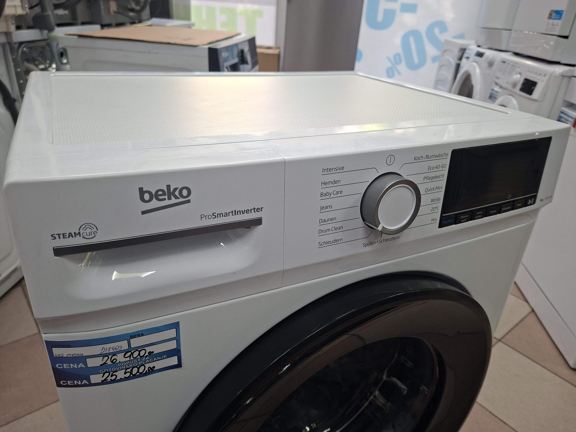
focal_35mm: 23
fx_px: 383
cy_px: 216
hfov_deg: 73.9
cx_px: 288
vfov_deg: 58.9
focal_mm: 5.54
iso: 160
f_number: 1.8
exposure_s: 1/100
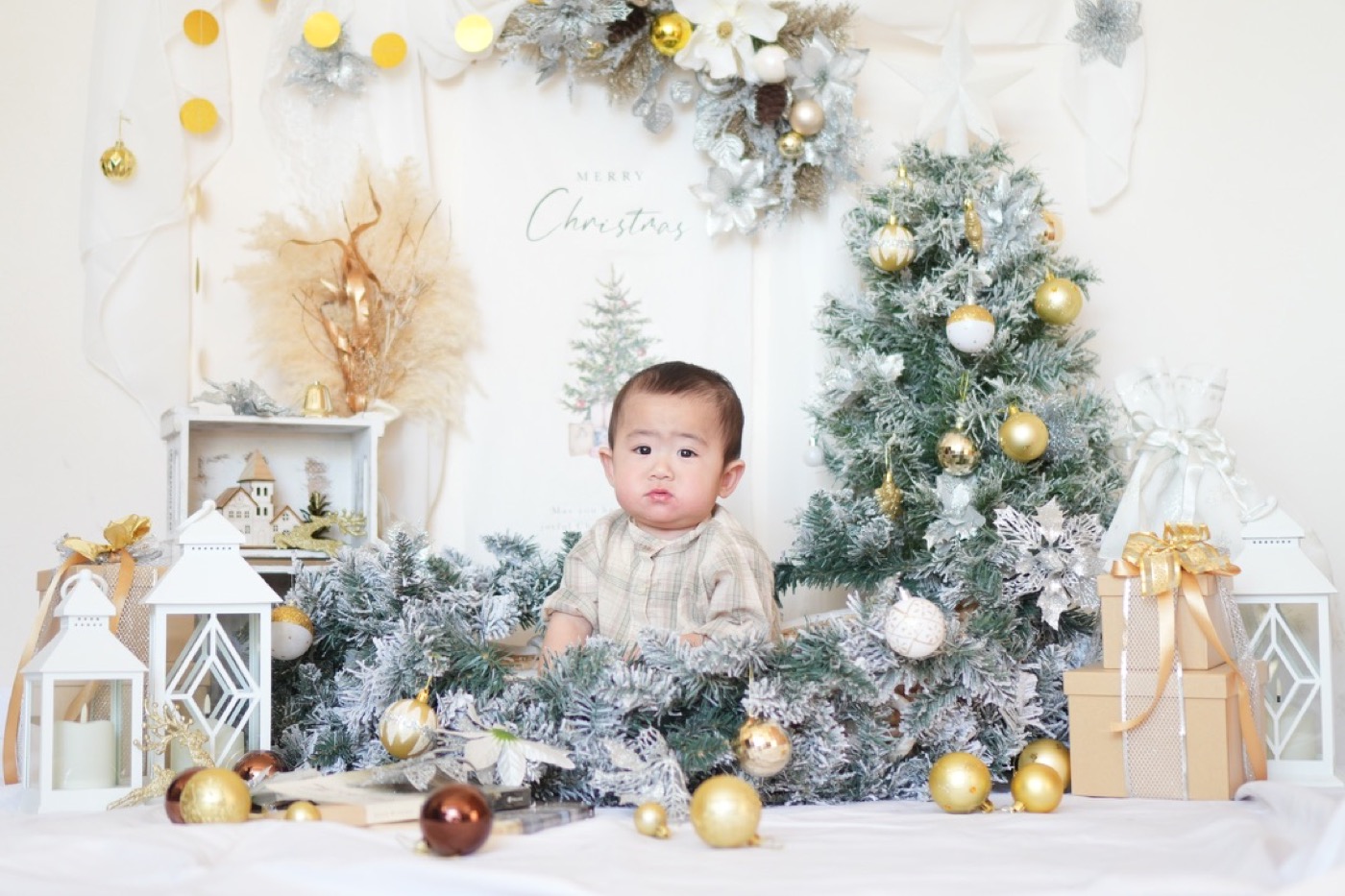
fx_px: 1961
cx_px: 672
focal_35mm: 52
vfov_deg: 25.7
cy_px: 448
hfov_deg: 37.9
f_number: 1.8
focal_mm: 35
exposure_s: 1/60
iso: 125
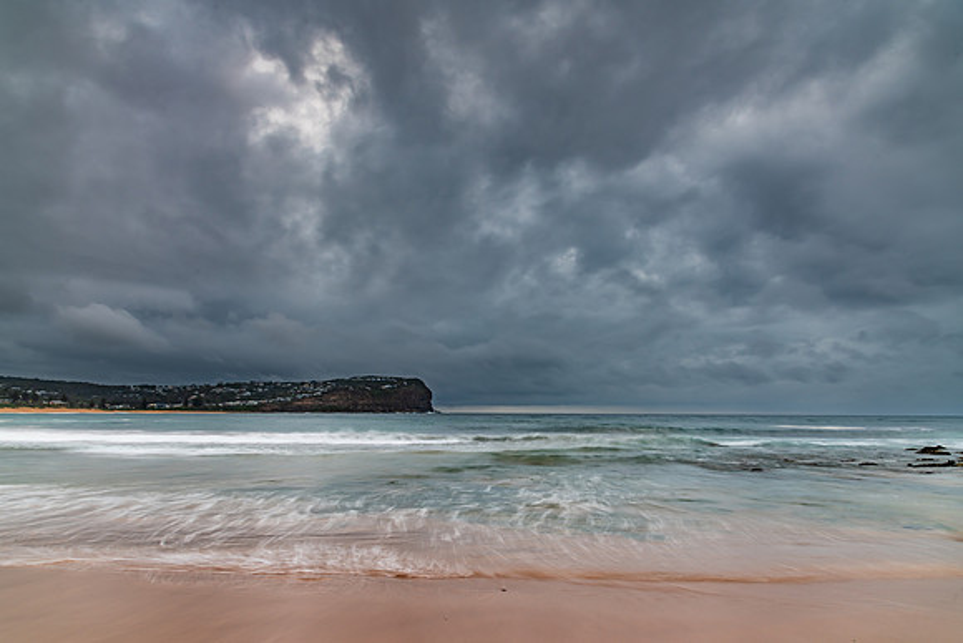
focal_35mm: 24
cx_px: 482
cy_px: 322
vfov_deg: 53.2
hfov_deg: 73.7
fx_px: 642
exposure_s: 1.3
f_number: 11
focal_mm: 24
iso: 64
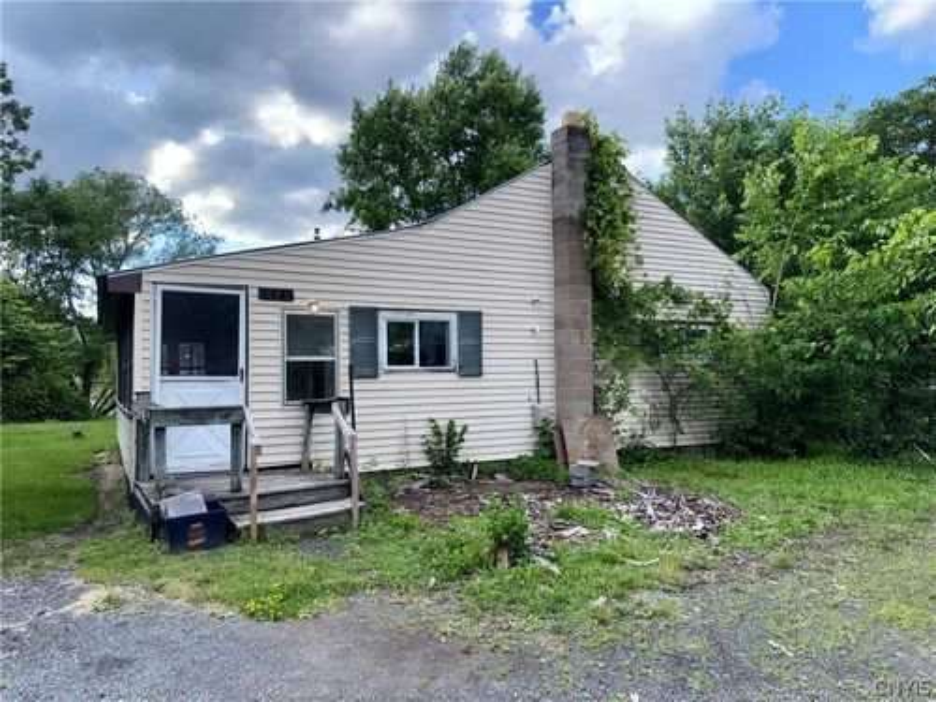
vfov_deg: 56.8
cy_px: 351
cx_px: 468
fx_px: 649
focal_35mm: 24
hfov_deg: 71.6
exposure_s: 1/1653
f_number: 1.78
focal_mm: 6.76
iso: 64
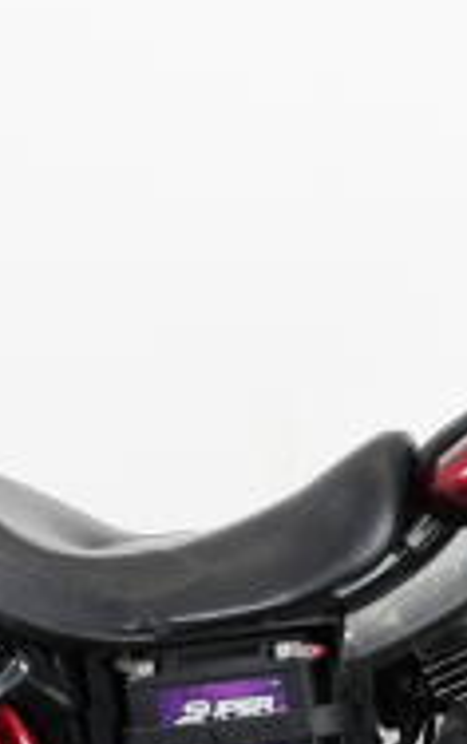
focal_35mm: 117
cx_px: 693
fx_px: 2375
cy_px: 683
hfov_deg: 10.8
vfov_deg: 17.5
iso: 640
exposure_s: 1/160
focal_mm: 18
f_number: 9
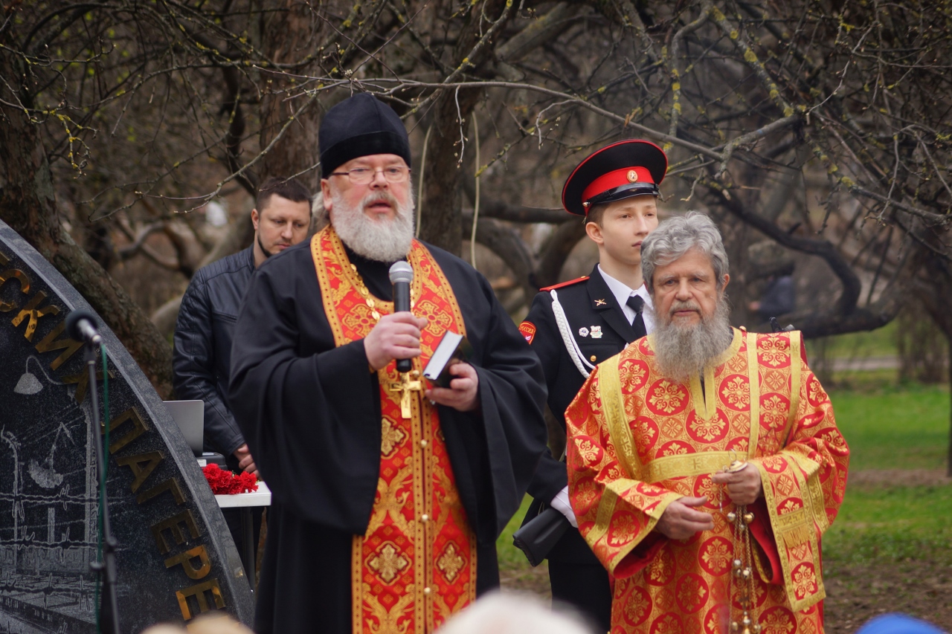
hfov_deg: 10.2
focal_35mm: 202
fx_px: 5354
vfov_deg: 6.8
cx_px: 476
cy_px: 317
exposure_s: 1/250
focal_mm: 135
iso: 125
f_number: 4.5
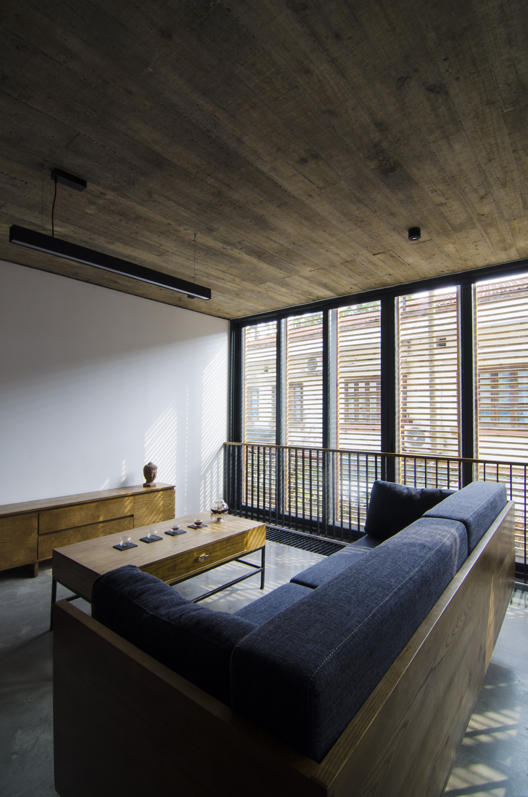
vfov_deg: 95.1
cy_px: 398
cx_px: 264
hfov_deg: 71.8
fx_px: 365
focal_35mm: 16
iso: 100
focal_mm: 11
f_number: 14
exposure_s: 1/5
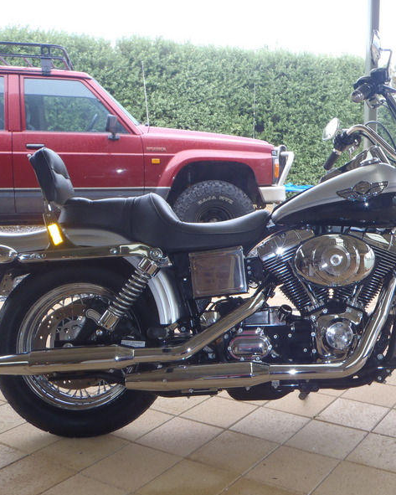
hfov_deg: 38.7
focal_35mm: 37
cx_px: 316
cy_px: 250
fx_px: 542
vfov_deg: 49.1
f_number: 3.5
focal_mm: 5
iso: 64
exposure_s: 1/40
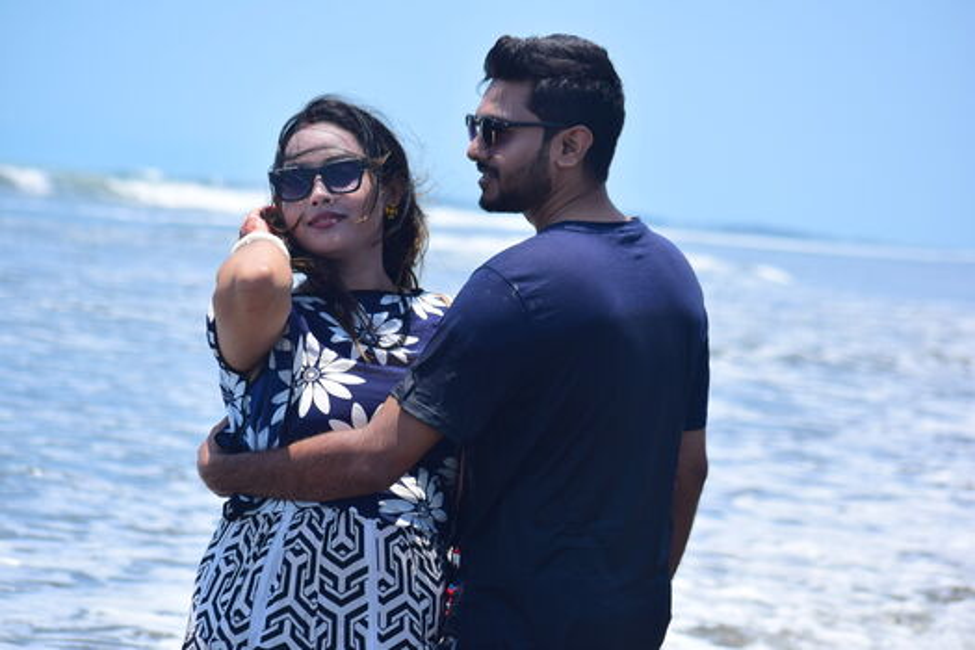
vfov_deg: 6.3
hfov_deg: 9.5
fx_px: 5890
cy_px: 325
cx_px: 488
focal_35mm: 218
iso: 100
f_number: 5.6
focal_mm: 145
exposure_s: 1/640
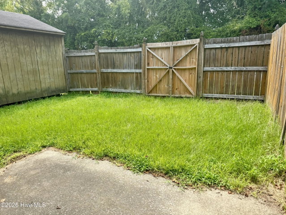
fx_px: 198
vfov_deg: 56.9
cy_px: 108
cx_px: 143
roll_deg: +2.7
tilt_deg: -12.9
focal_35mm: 24
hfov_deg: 71.6
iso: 80
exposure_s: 1/1560
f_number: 1.78
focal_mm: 6.76
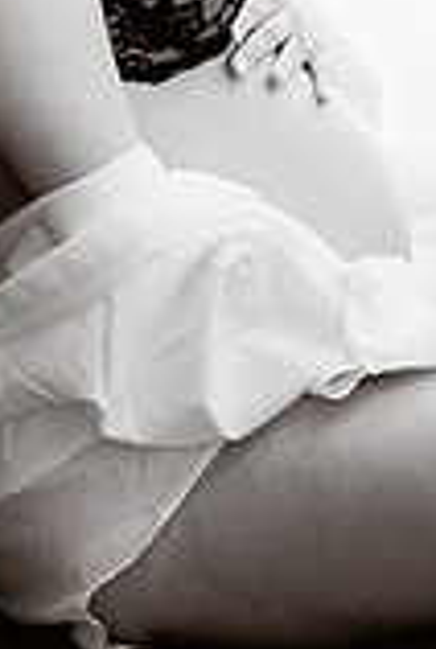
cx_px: 243
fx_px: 2568
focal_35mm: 142
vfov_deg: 13.9
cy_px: -160
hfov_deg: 9.7
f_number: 1.4
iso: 125
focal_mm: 50
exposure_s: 1/125
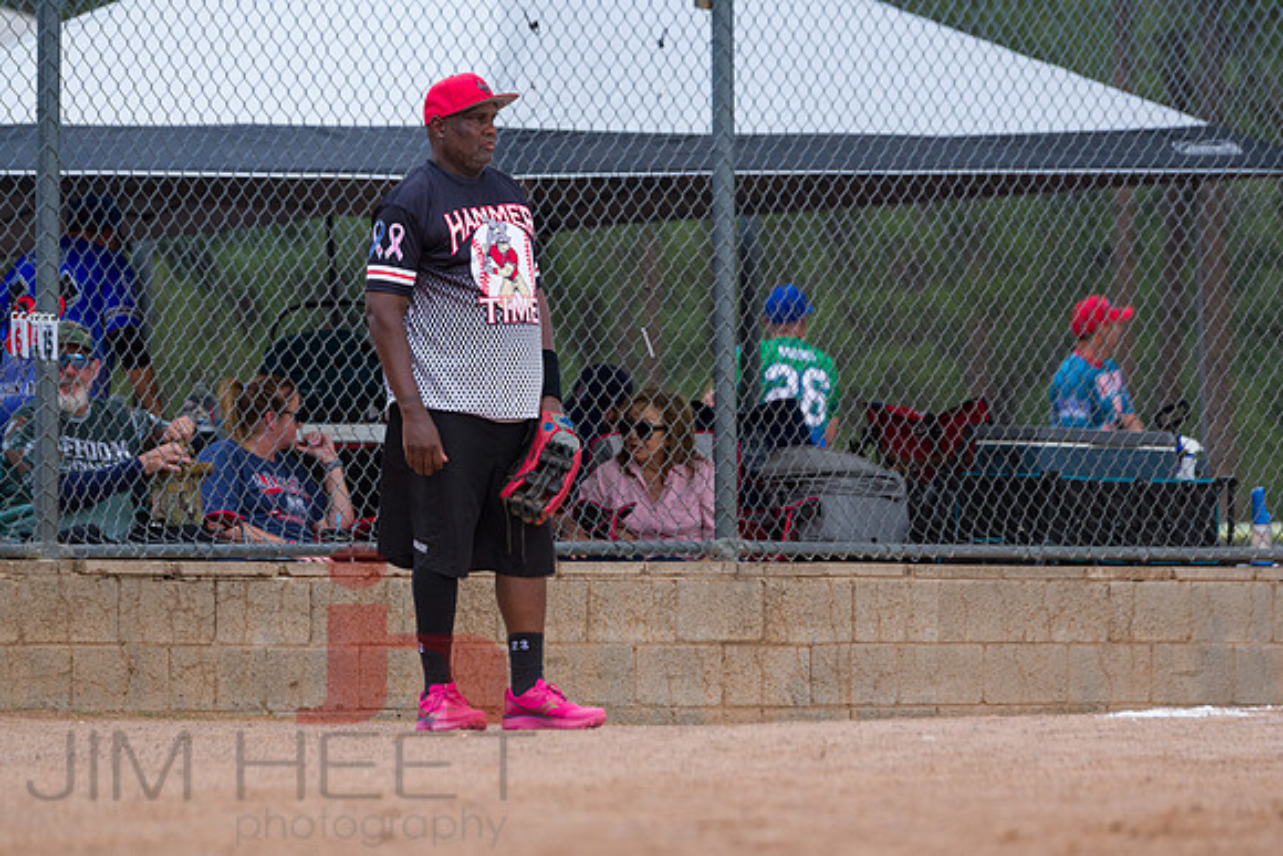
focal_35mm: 360
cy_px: 428
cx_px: 642
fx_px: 12832
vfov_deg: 3.8
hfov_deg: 5.7
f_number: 7.1
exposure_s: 1/1000
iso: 800
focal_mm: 360
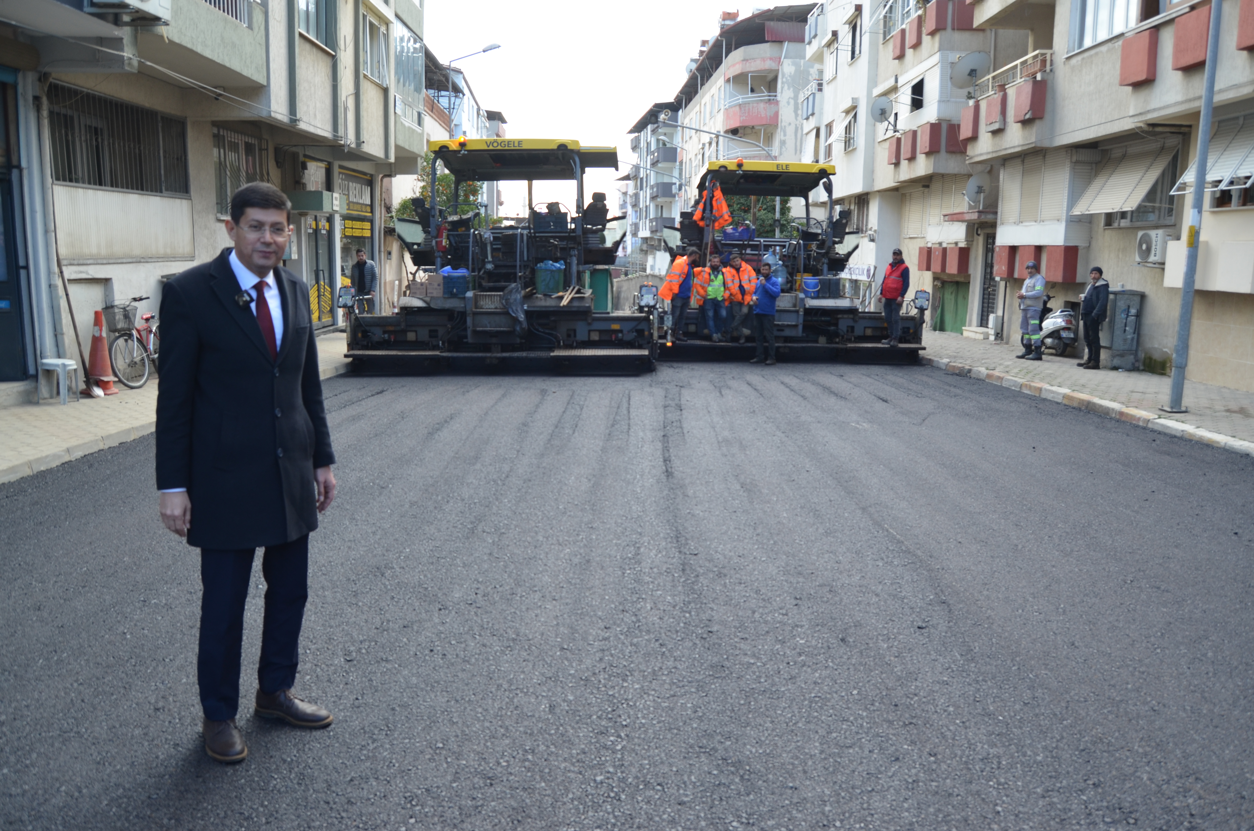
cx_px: 627
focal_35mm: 27
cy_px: 416
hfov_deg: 67.5
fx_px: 939
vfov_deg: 47.7
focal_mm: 18
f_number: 5.6
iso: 200
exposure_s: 1/125
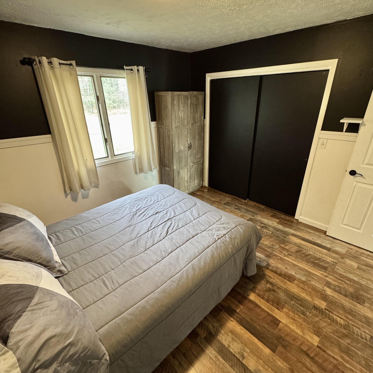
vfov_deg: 83.9
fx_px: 207
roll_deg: +2.2
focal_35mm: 17
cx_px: 190
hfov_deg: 84.0
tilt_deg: -25.2
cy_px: 194
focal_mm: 2.22
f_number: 2.2
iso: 500
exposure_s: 1/60
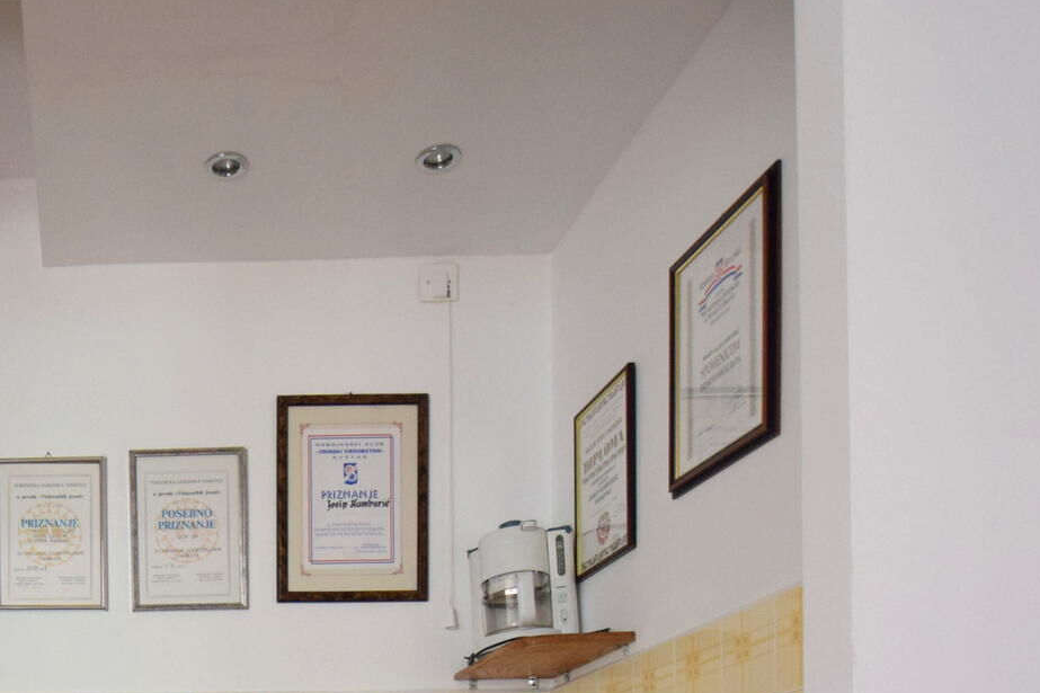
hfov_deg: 43.9
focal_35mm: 39
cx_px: 54
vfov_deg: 29.2
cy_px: 844
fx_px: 1126
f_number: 3.5
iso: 800
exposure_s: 1/80
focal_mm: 10
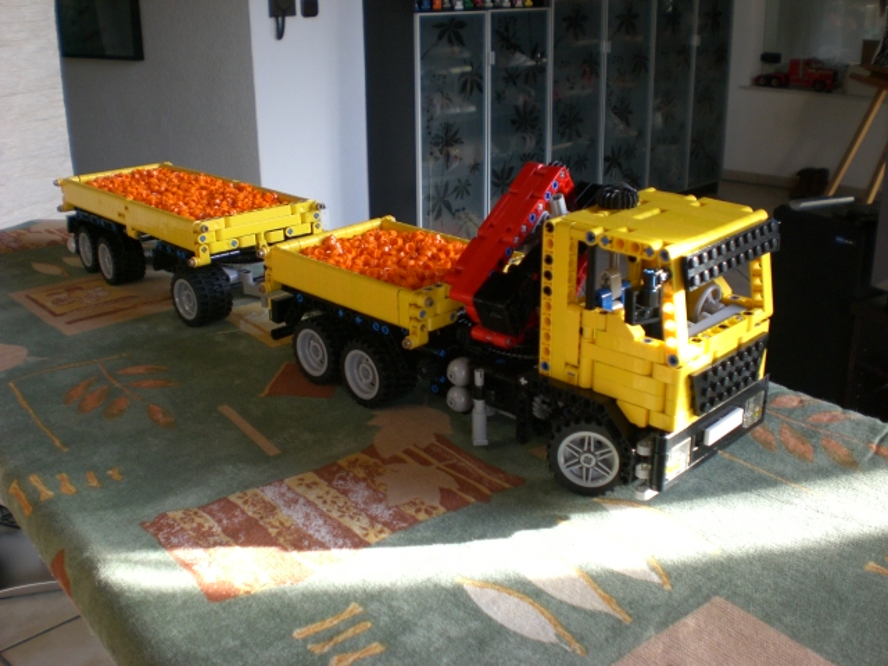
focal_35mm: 38
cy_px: 333
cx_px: 444
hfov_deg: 49.0
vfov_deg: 37.7
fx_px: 975
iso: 100
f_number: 3.1
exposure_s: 1/80
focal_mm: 6.3
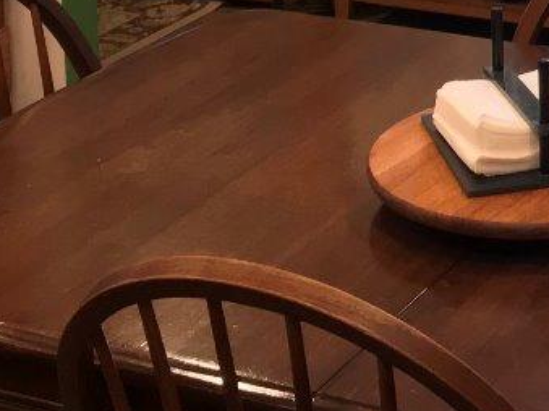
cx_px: 538
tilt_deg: -9.2
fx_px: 1887
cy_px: -328
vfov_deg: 11.5
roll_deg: +0.9
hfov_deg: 16.3
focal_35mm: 119
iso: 64
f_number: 1.8
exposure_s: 1/30
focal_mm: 3.99
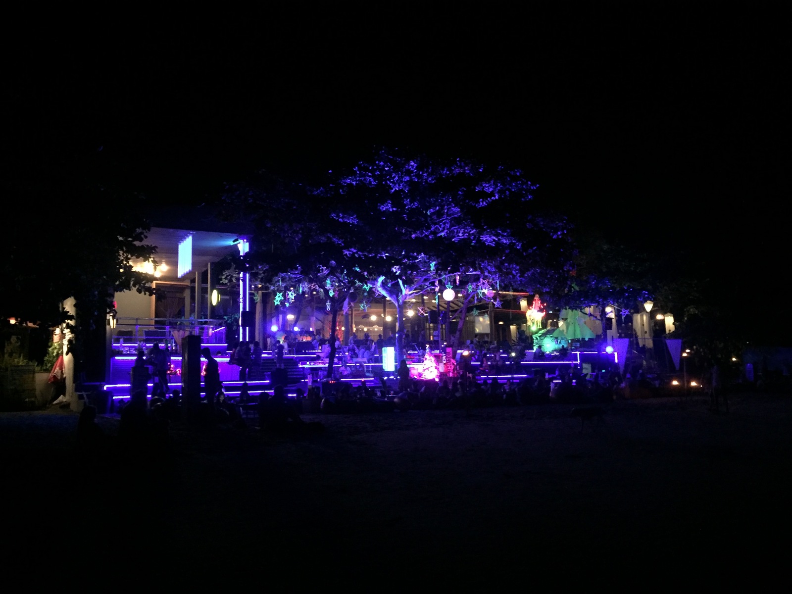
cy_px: 297
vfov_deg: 48.2
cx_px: 396
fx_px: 664
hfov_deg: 61.7
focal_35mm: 29
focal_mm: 4.15
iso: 800
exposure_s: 1/17
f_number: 2.2
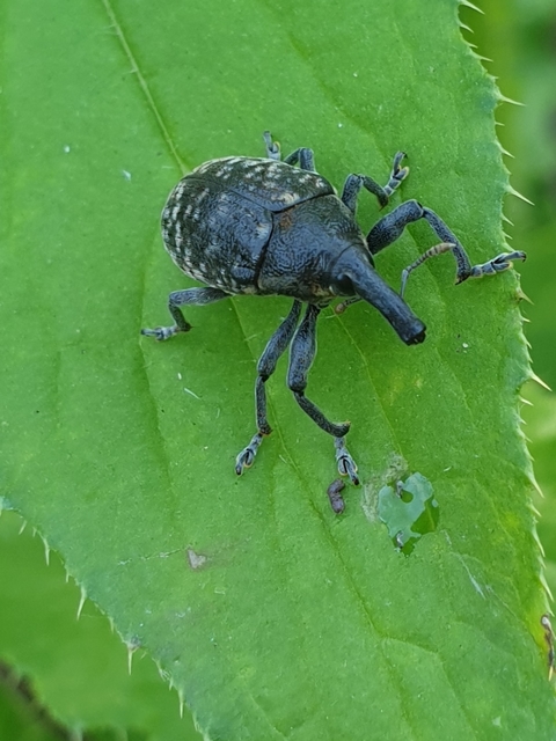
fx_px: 557
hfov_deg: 53.1
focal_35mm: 26
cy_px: 370
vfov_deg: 67.3
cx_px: 278
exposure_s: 1/60
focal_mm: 4.3
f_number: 2.4
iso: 50
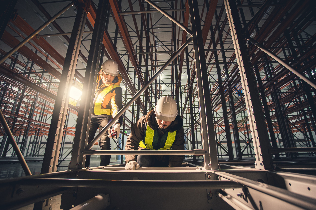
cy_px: 105
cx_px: 158
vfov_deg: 70.4
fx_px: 149
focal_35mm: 17
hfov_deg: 93.3
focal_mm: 17
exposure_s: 1/40
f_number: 4
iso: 800
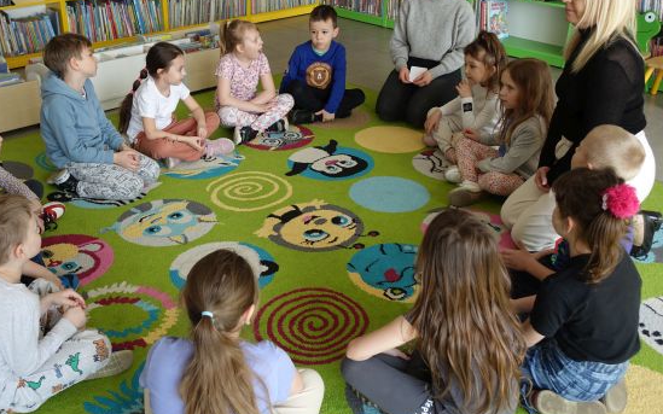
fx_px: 687
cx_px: 278
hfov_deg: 51.3
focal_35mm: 38
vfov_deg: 33.5
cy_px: 183
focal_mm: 11.8
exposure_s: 1/125
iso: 125
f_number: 2.8
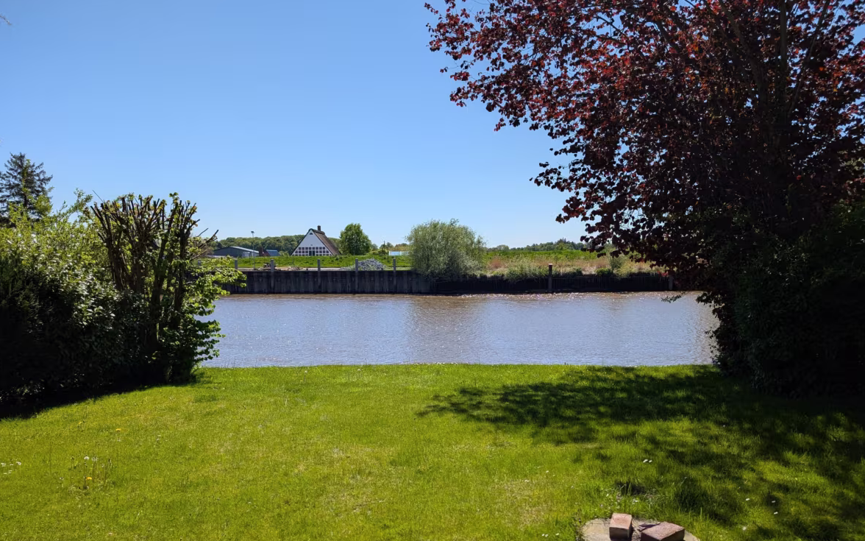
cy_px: 327
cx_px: 439
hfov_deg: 70.4
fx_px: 613
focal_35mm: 26
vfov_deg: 47.3
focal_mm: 6.9
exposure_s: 1/1431
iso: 21
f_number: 1.68
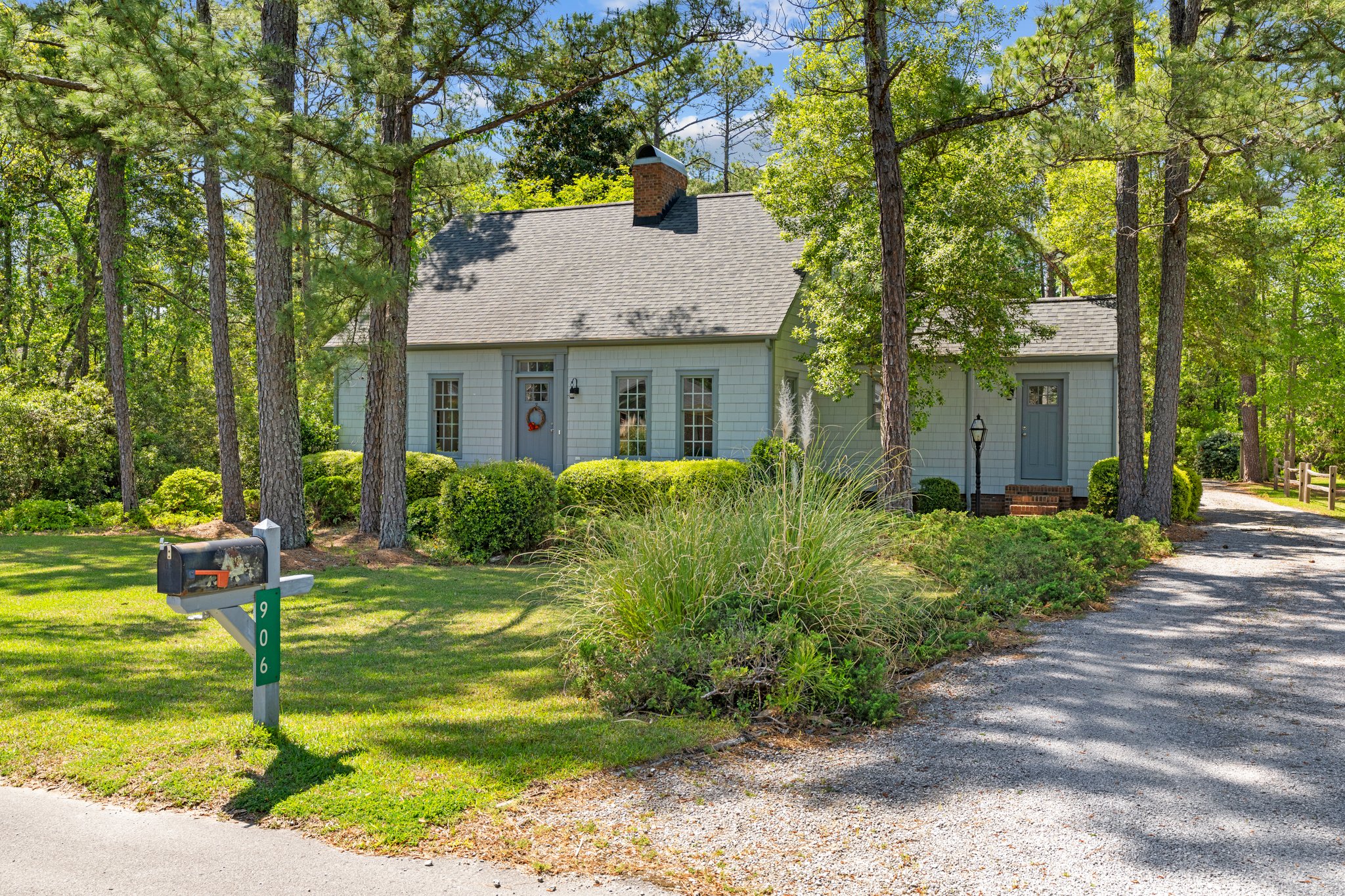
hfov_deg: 61.9
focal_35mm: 30
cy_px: 448
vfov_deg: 43.6
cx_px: 672
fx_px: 1121
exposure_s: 1/200
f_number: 7.1
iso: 125
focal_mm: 30
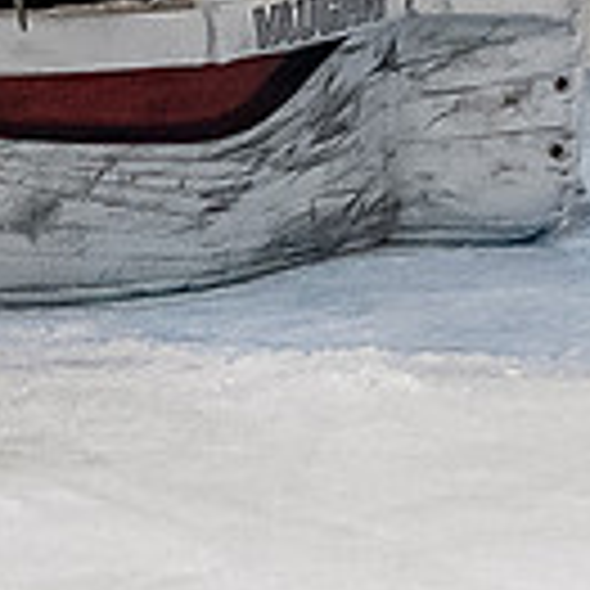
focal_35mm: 901
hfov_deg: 1.9
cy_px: -466
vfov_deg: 1.9
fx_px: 17374
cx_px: 222
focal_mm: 70
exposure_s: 1/800
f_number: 4
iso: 2000
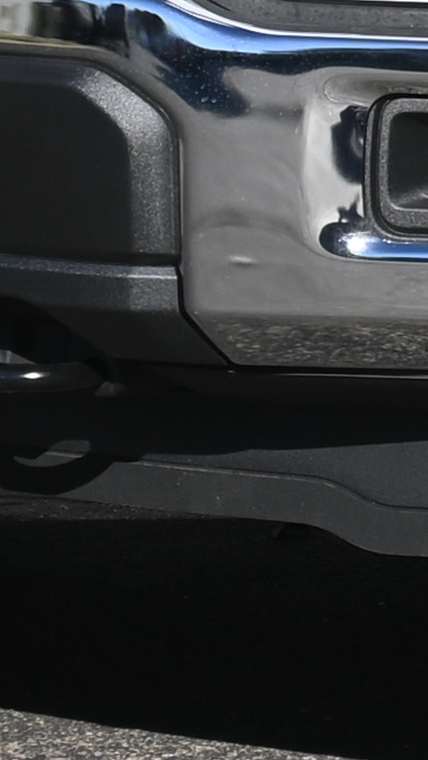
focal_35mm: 354
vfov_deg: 6.1
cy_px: -205
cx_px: 1121
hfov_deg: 3.4
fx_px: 7140
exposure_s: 1/400
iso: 100
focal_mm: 30.5
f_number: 7.1
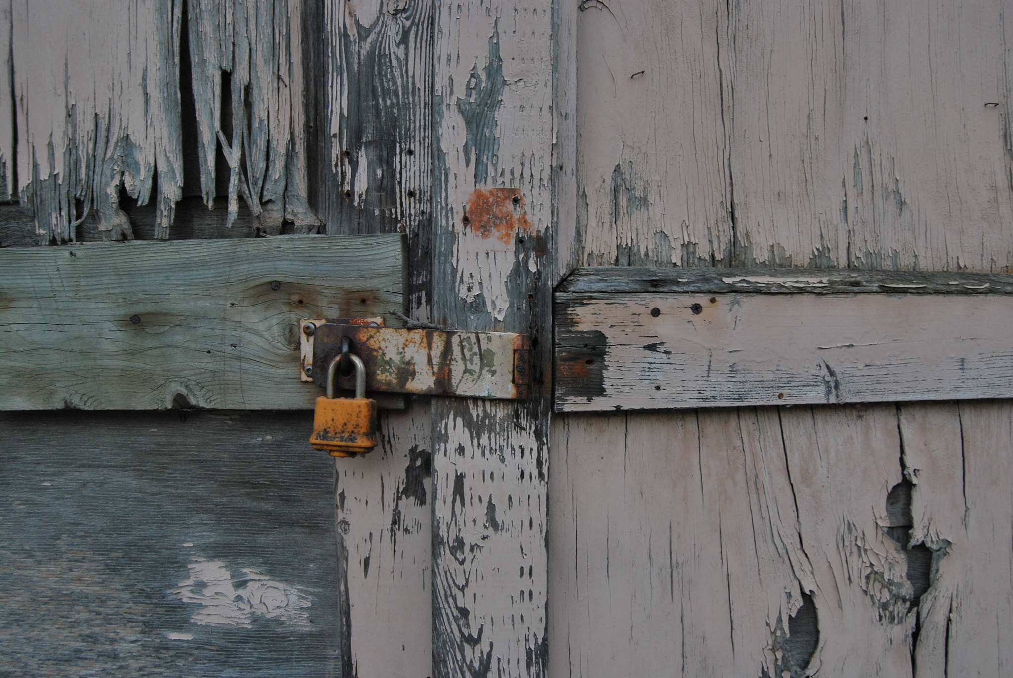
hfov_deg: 61.9
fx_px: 845
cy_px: 339
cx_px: 506
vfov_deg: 43.7
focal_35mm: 30
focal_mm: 20
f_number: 5
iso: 400
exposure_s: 1/30
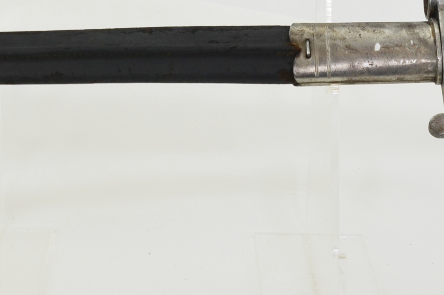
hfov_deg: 18.9
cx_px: 147
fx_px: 1330
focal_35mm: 108
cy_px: -6
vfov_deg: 12.5
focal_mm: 28
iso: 220
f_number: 5.6
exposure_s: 1/125
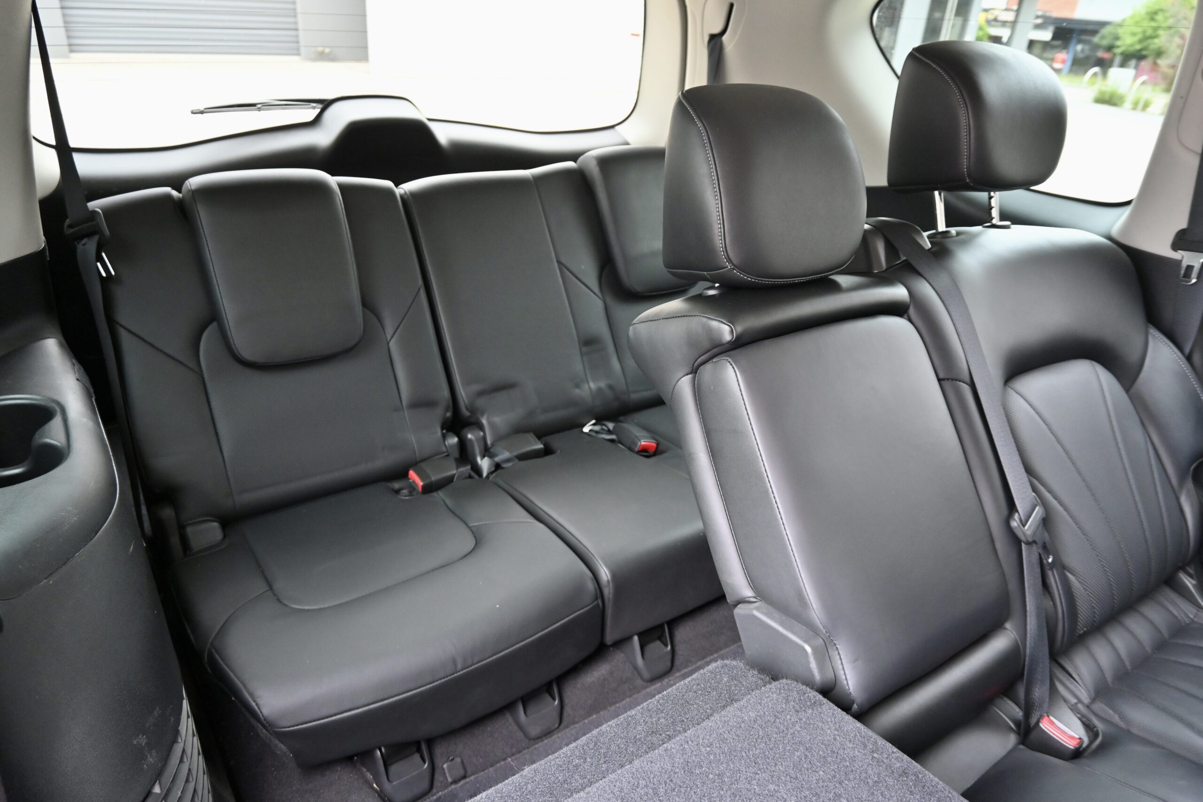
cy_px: 401
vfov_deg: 53.1
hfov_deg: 73.7
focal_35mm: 24
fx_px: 802
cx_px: 602
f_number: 3.5
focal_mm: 16
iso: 1000
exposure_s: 1/125
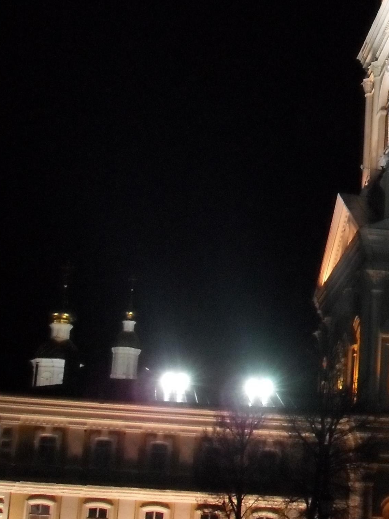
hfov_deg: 16.9
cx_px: 457
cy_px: 169
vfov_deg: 23.2
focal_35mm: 84
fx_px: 1259
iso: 320
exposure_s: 1/45
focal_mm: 6.2
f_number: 2.8
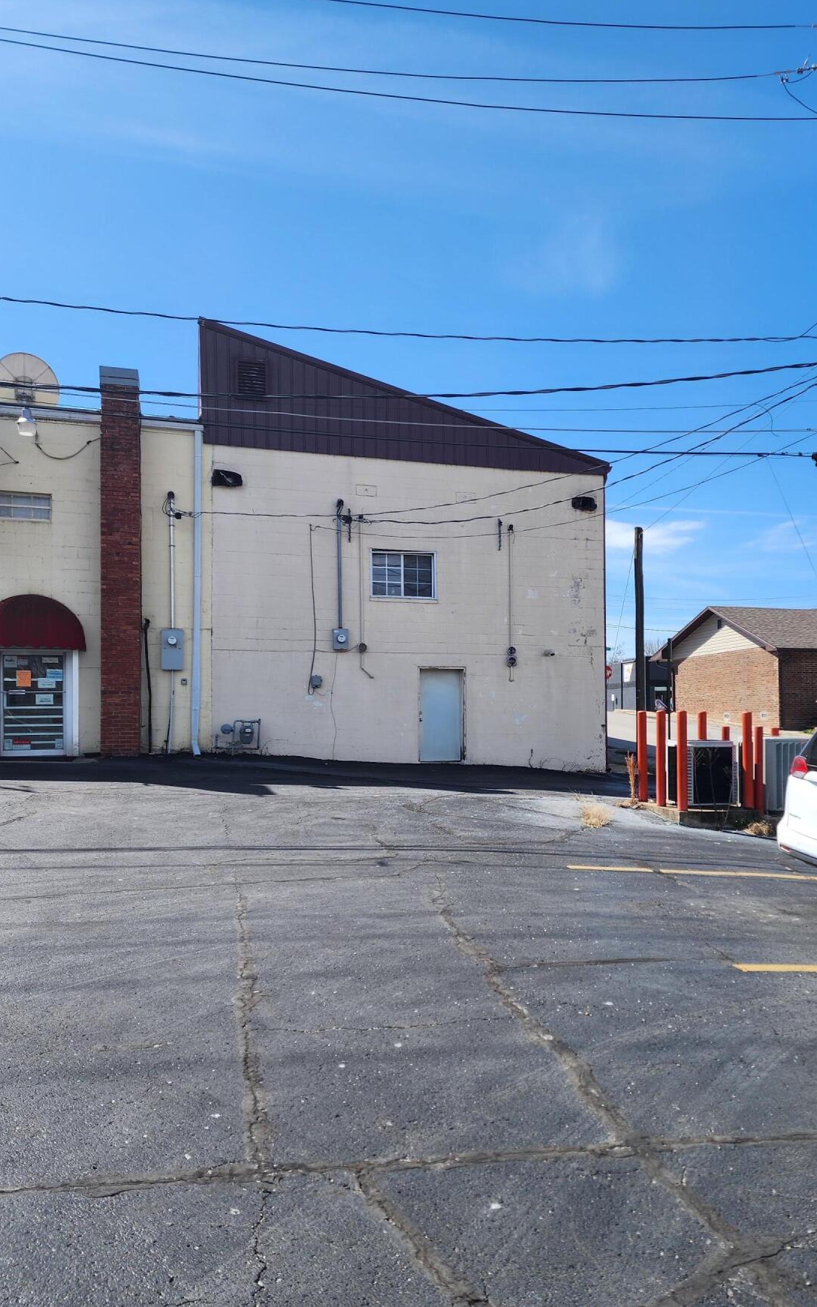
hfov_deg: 44.3
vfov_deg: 66.3
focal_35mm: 28
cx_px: 493
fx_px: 998
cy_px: 723
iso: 12
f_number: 1.8
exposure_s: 1/850
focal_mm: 6.4
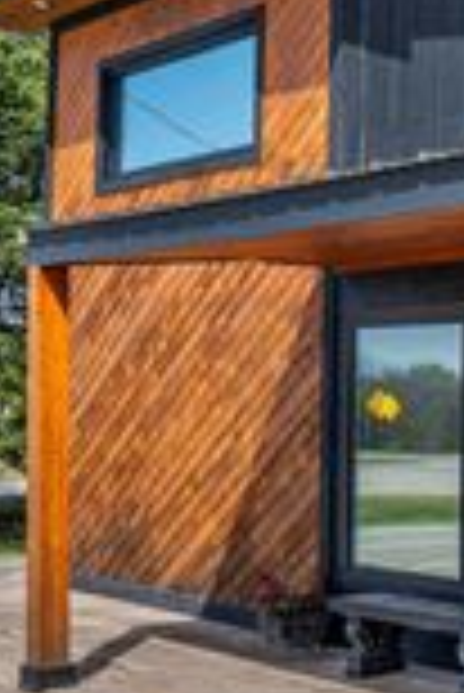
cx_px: 860
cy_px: 430
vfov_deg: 30.8
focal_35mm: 65
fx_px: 1254
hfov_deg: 16.9
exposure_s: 1/125
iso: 100
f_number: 11
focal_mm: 20
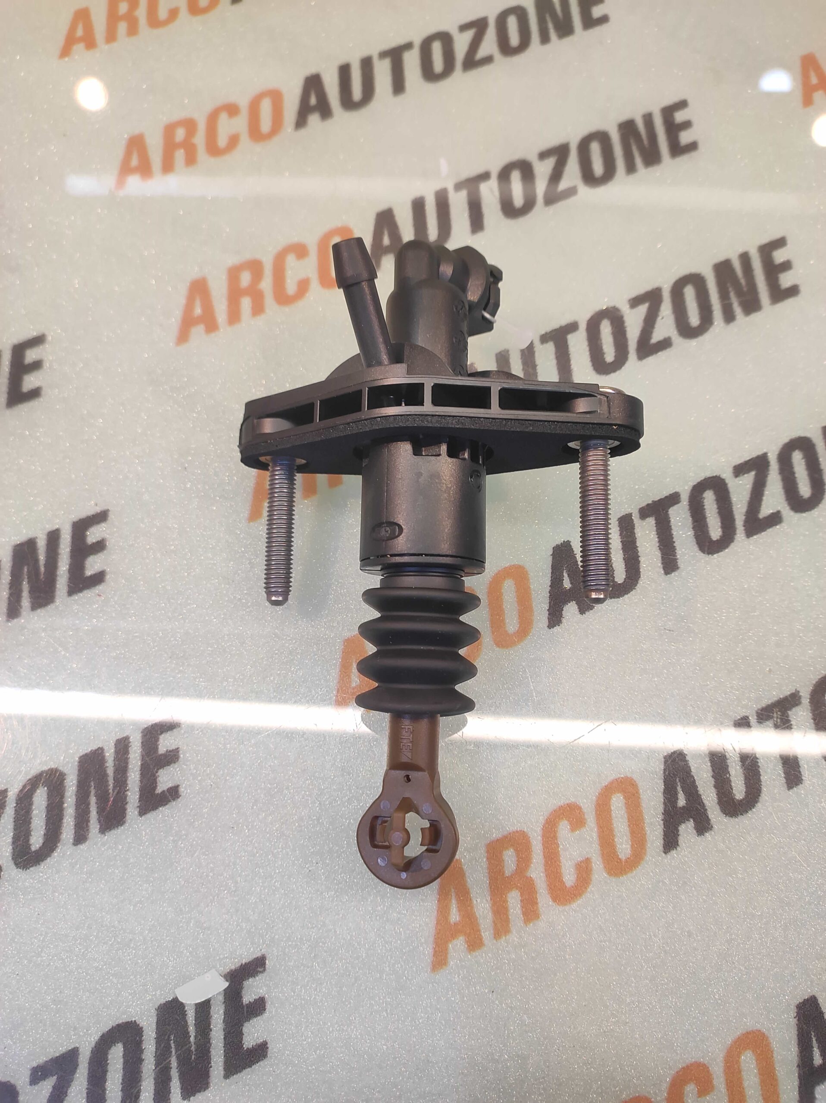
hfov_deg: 74.7
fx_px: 542
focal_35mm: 17
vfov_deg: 91.1
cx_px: 413
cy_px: 552
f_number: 1.79
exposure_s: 1/33
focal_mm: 4.74
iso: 176
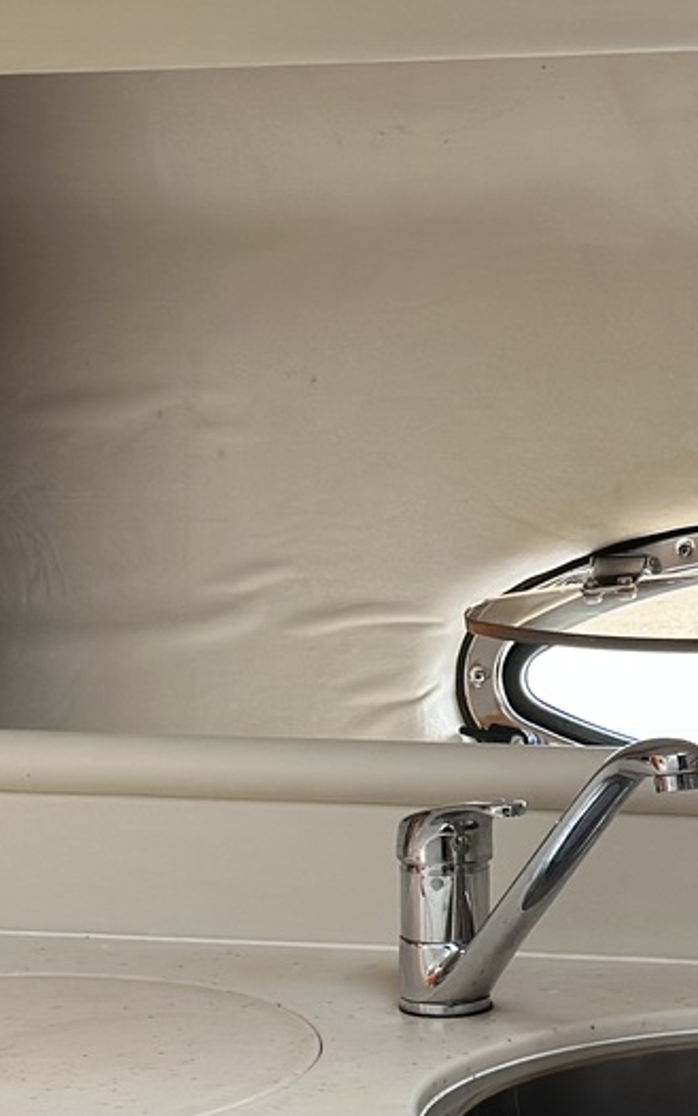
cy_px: 641
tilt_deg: -7.0
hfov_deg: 11.3
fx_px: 3529
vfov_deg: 18.0
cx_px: 556
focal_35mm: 116
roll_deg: +1.2
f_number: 1.78
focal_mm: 6.86
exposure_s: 1/121
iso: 64
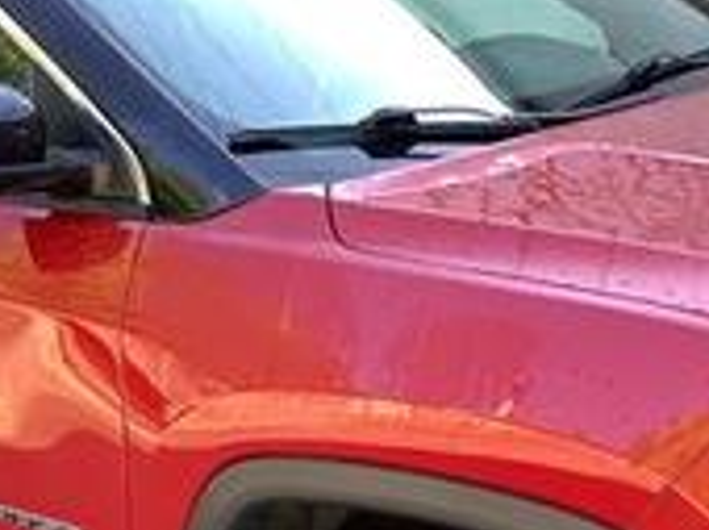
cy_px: 551
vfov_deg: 15.7
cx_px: 430
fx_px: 1882
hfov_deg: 21.3
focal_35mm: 92
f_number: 2.4
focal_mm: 3.3
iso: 80
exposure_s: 1/120
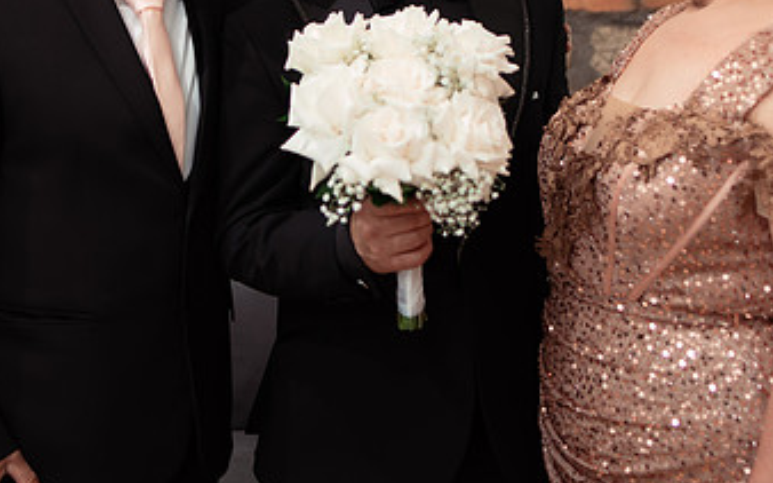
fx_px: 1432
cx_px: 367
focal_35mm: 68
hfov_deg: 30.2
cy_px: 96
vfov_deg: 18.9
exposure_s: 1/200
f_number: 2
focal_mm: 35
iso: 1600
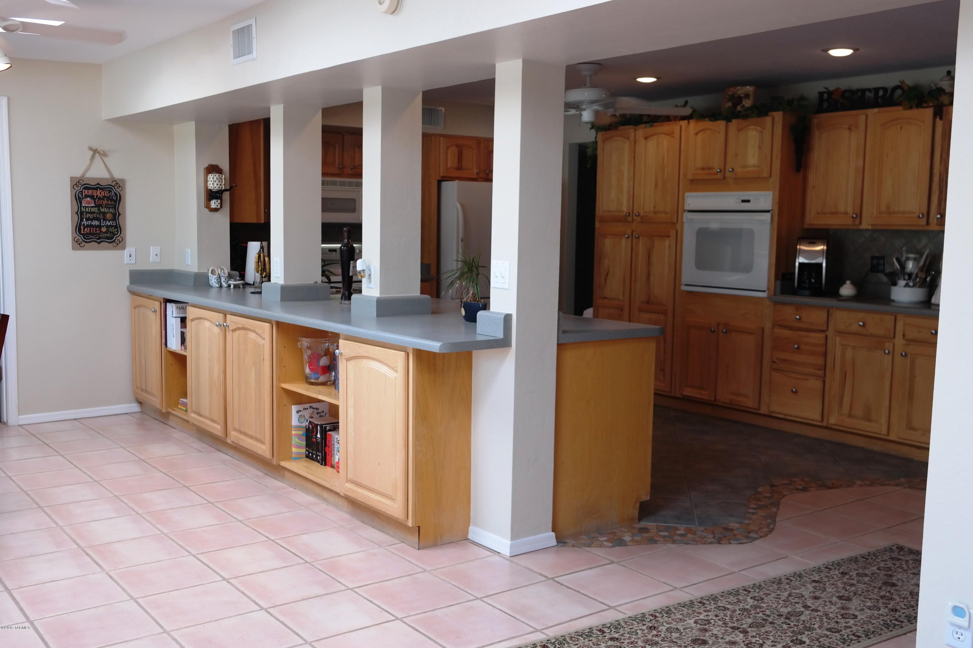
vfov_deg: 36.9
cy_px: 324
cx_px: 486
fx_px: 973
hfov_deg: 53.1
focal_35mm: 36
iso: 200
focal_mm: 24
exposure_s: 1/80
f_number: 3.5
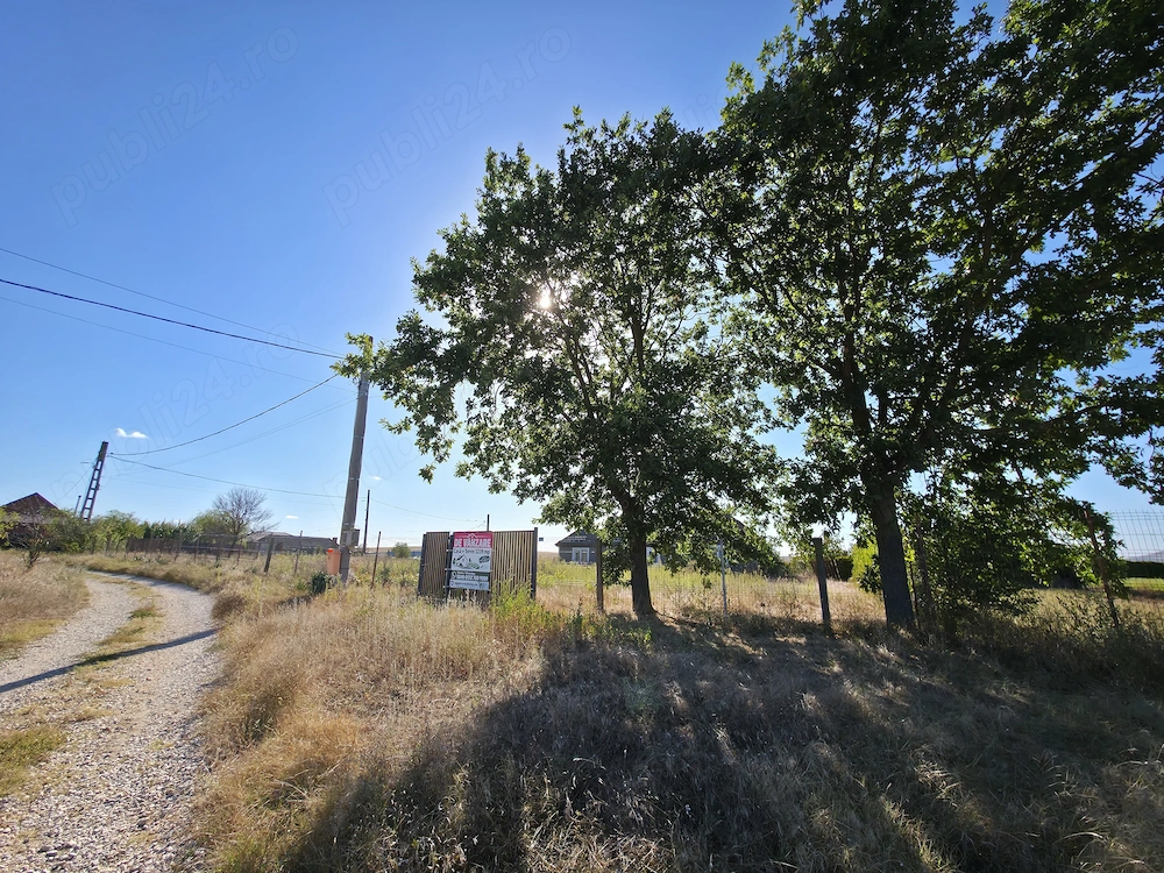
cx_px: 582
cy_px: 436
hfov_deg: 106.2
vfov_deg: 89.9
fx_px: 437
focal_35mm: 13
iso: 20
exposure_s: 1/3791
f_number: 1.9
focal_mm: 2.2
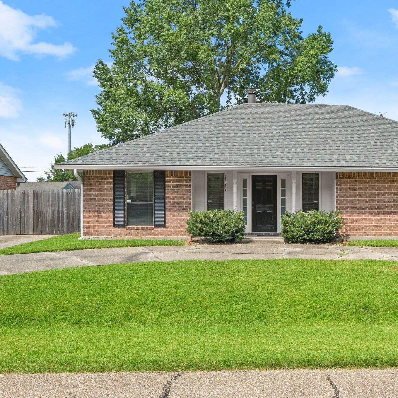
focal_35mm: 41
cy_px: 200
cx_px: 296
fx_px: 533
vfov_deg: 40.9
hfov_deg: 39.8
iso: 200
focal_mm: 32
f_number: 10
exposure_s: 1/250
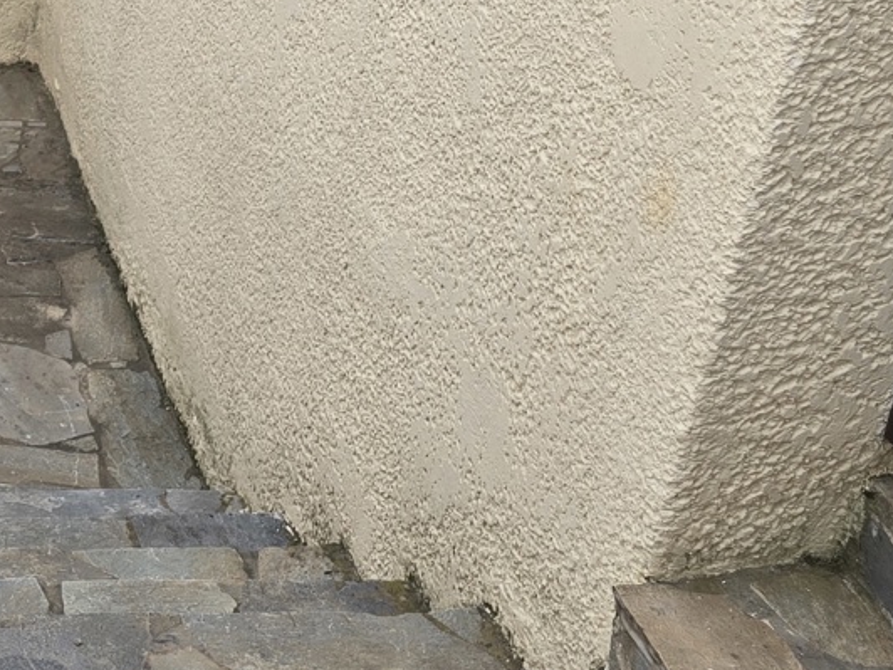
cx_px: -445
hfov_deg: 20.3
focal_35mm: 83
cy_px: 129
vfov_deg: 17.6
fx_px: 2141
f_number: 1.7
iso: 12
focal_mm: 6.3
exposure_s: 1/355
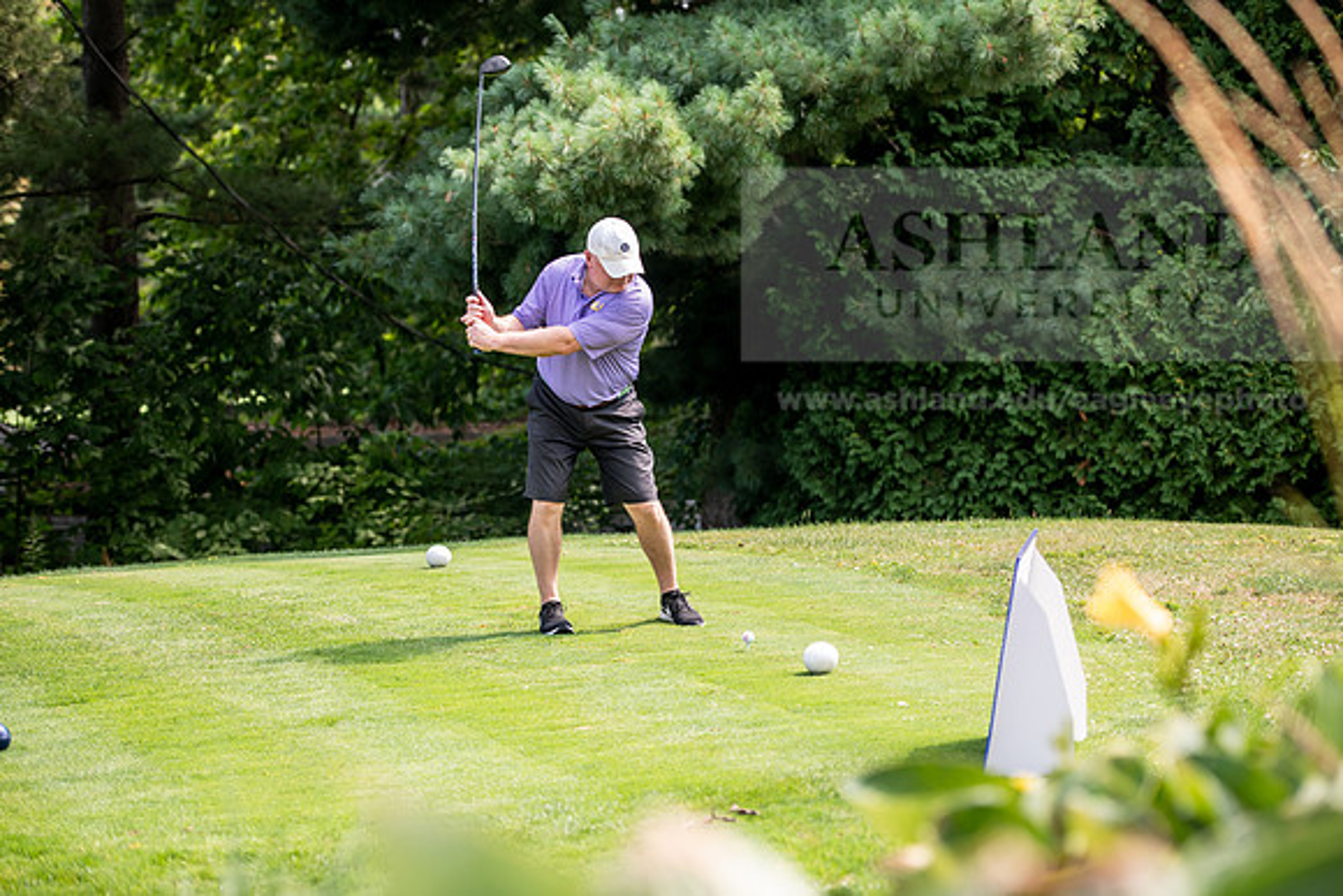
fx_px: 3433
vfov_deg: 14.9
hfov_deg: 22.1
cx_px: 672
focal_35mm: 92
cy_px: 448
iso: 320
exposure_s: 1/800
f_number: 3.2
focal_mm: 92
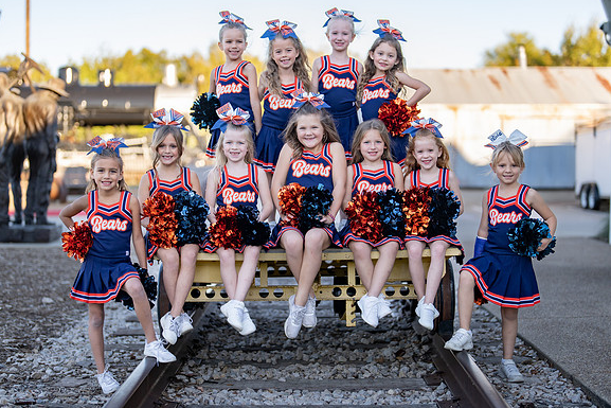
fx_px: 1052
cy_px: 218
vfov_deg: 21.9
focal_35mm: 62
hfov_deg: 32.4
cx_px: 328
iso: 100
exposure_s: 1/1250
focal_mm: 50
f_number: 1.2
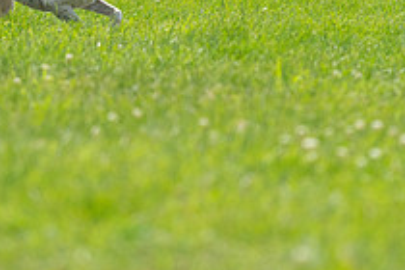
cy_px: -88
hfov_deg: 2.1
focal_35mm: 983
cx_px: 120
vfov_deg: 1.4
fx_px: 11058
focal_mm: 356
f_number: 6.3
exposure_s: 1/4000
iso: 1250
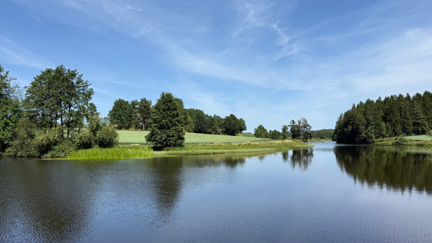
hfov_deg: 69.8
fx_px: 309
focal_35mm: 27
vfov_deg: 42.9
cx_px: 222
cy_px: 128
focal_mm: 6.8
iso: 80
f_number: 1.8
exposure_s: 1/5714
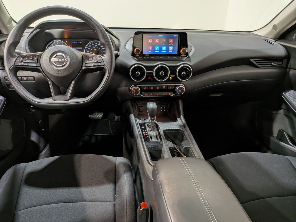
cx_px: 148
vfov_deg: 56.8
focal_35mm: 24
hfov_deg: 71.6
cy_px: 111
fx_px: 205
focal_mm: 4.53
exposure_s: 1/60
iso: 114
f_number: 1.7
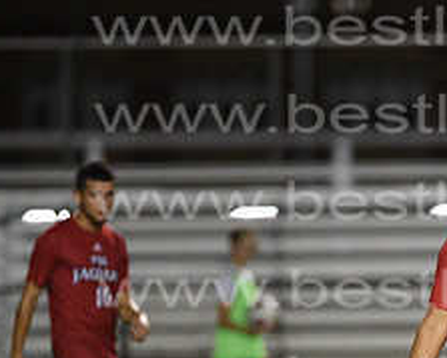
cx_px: 555
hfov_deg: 2.6
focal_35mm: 732
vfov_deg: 2.1
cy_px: 337
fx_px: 9697
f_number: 3.2
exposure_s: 1/800
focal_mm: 300
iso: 8000
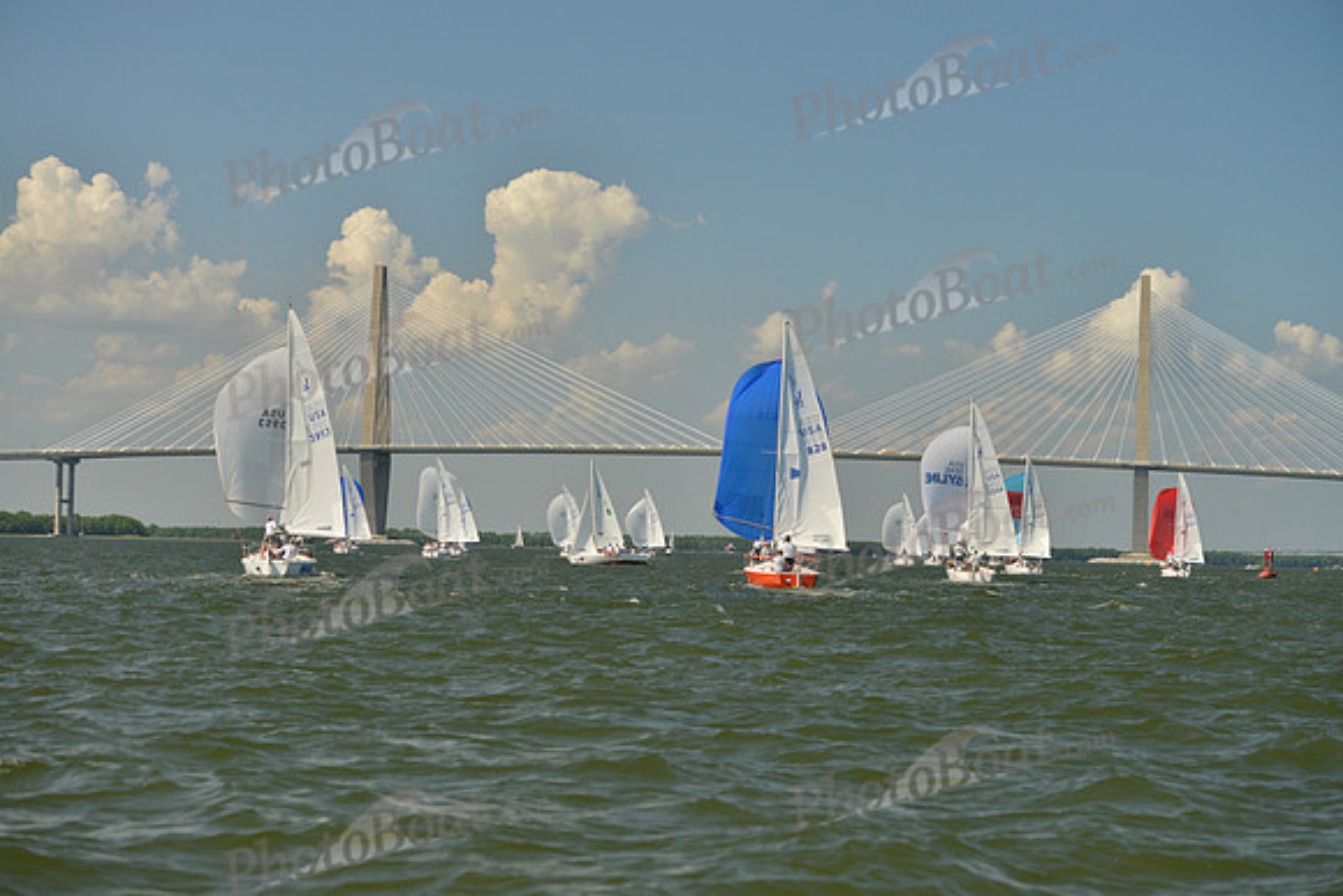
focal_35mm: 86
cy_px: 448
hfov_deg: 23.6
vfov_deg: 15.9
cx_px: 672
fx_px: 3209
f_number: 5.6
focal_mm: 86
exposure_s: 1/1250
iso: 280
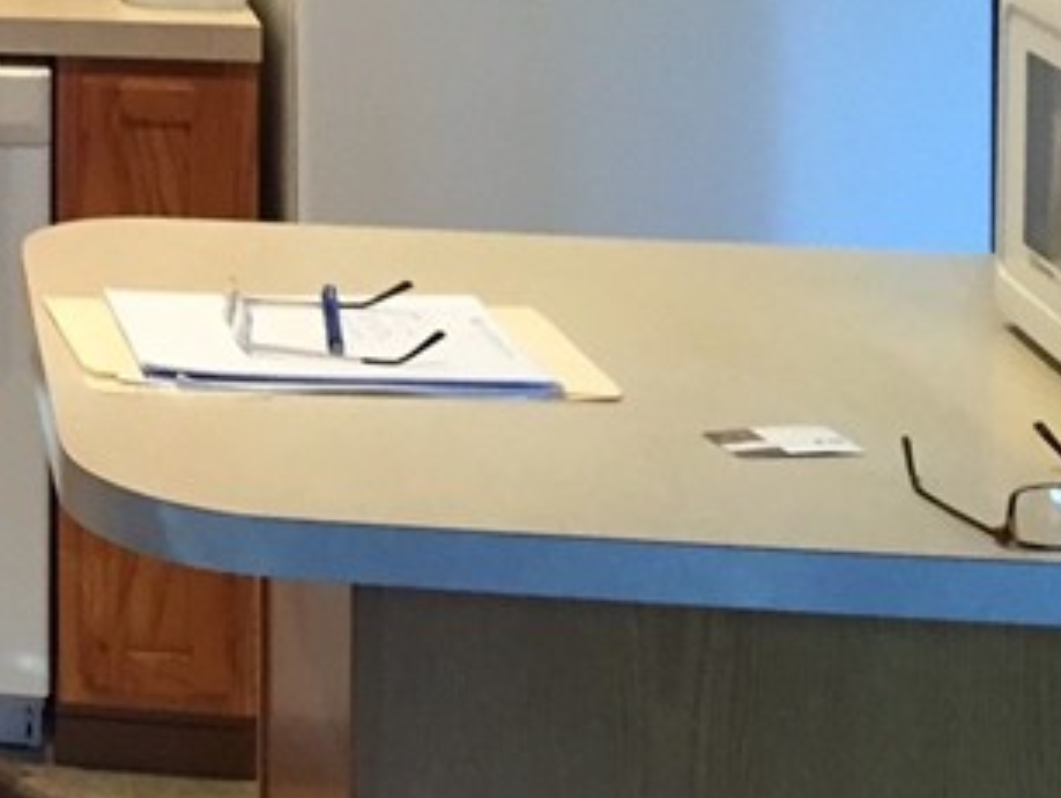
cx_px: -693
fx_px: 2975
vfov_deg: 14.2
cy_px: -413
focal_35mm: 97
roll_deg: -0.3
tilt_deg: -3.0
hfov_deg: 17.4
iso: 125
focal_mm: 4.15
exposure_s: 1/30
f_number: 2.2
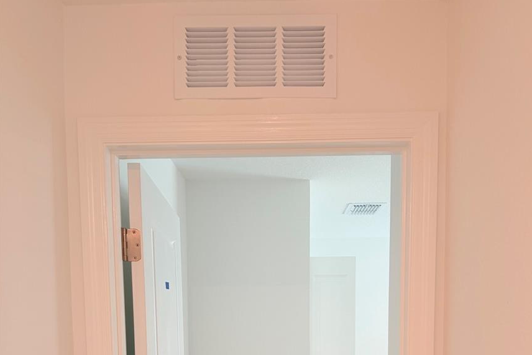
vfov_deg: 34.2
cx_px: 277
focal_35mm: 35
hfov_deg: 54.4
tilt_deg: -4.6
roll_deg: +0.7
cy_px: 361
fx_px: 517
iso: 160
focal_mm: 6.76
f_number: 1.78
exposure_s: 1/120
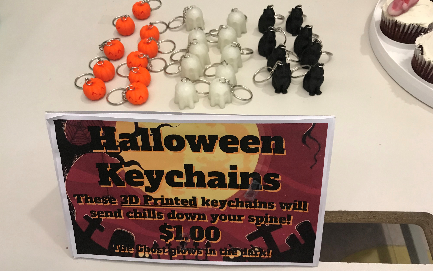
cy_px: 128
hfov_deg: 62.9
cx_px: 214
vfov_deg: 41.8
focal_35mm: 30
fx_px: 354
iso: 50
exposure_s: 1/15
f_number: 1.8
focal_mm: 3.99
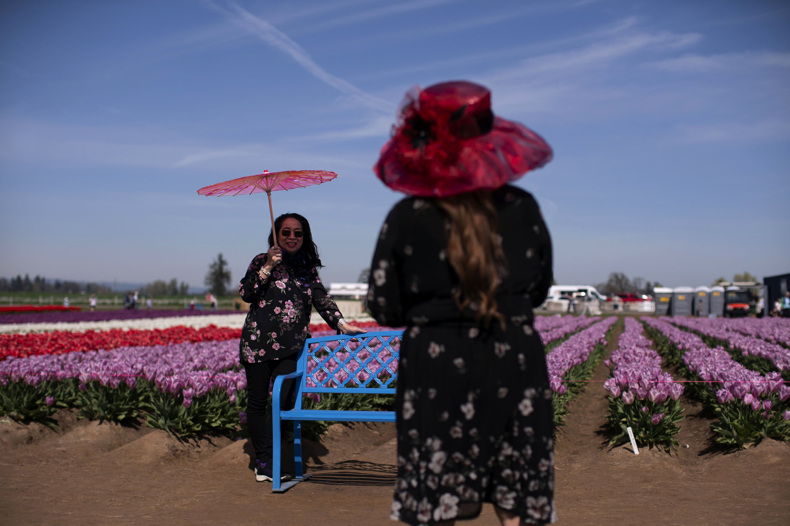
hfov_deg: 39.6
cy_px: 263
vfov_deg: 27.0
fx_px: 1097
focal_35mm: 50
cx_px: 395
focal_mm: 50
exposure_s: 1/12800
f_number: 2.5
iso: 125
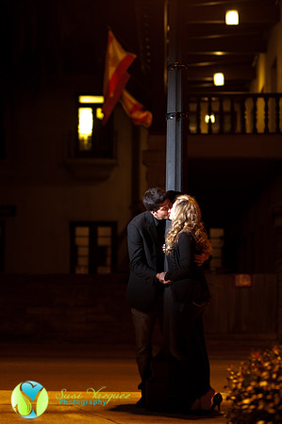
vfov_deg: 23.9
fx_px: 1001
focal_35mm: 85
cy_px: 212
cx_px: 141
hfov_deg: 16.0
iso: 250
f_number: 2.2
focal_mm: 85
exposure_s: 1/6
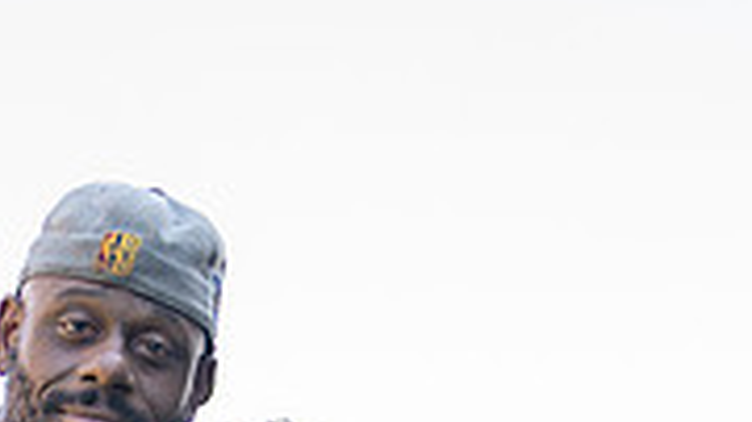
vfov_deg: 6.5
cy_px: 781
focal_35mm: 181
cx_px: 109
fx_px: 3607
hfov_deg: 11.8
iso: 100
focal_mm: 50
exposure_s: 1/1250
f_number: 1.2
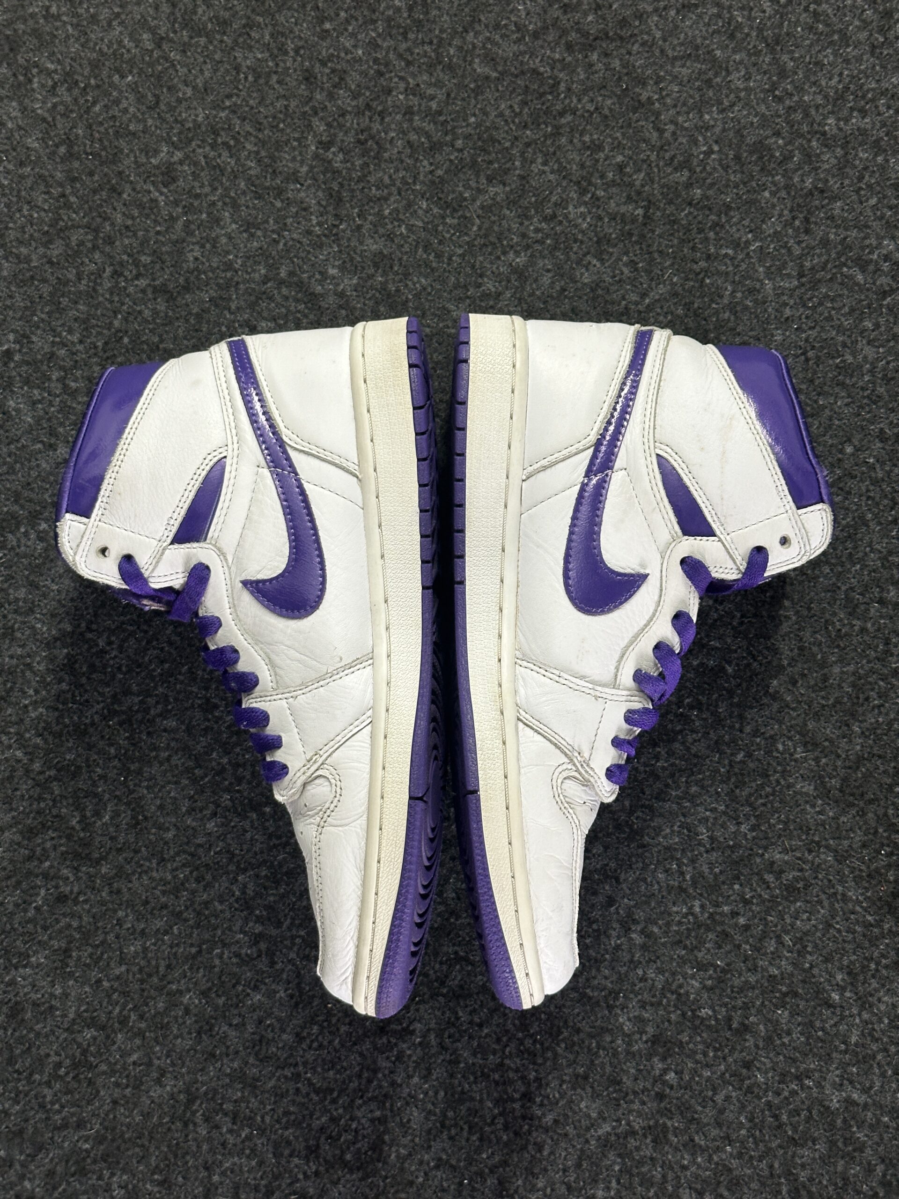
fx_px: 1662
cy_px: 600
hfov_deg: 30.3
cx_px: 450
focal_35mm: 48
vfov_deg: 39.7
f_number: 1.78
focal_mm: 6.86
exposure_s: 1/50
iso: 160
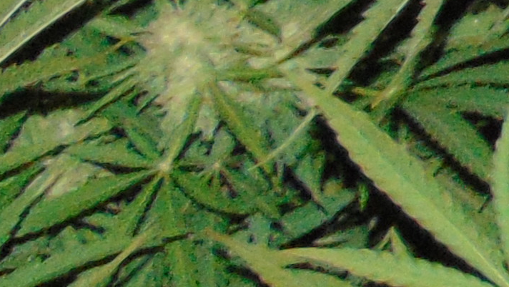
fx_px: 2660
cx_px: 1570
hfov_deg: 8.8
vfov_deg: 6.0
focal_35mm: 197
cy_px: -294
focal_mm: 4.5
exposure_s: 1/30
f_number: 3
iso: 200
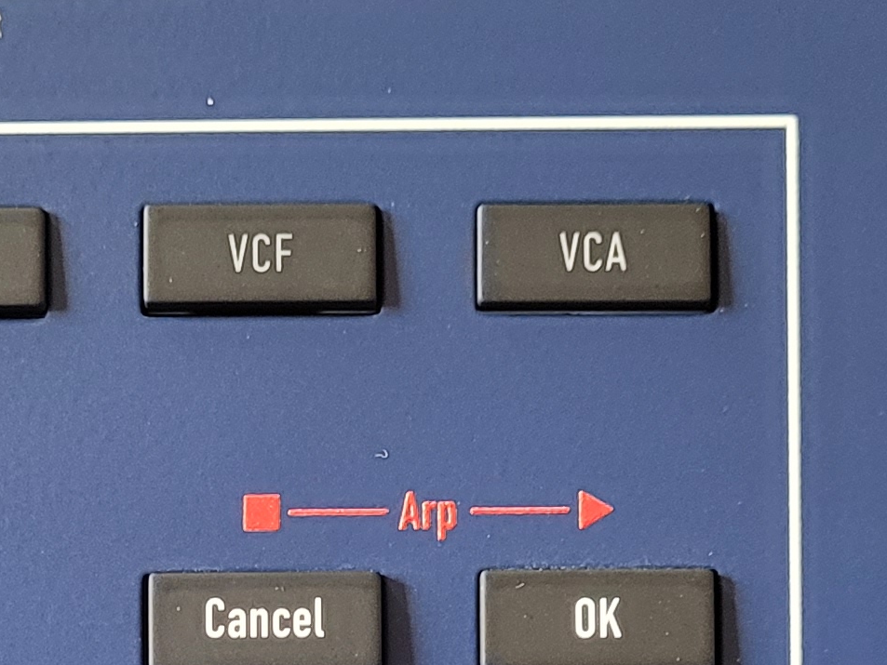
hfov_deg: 17.8
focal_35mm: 110
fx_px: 2819
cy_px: 943
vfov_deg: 12.9
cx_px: 307
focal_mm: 5.4
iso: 320
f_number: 1.8
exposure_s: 1/50
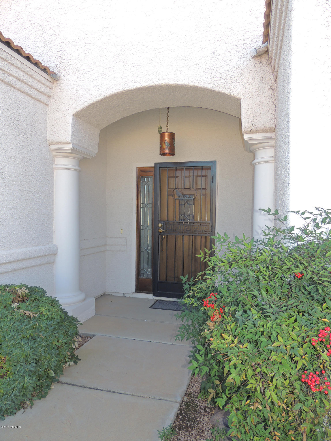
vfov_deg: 71.6
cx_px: 166
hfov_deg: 56.8
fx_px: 306
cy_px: 220
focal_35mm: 24
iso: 100
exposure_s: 1/160
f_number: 3
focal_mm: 4.3
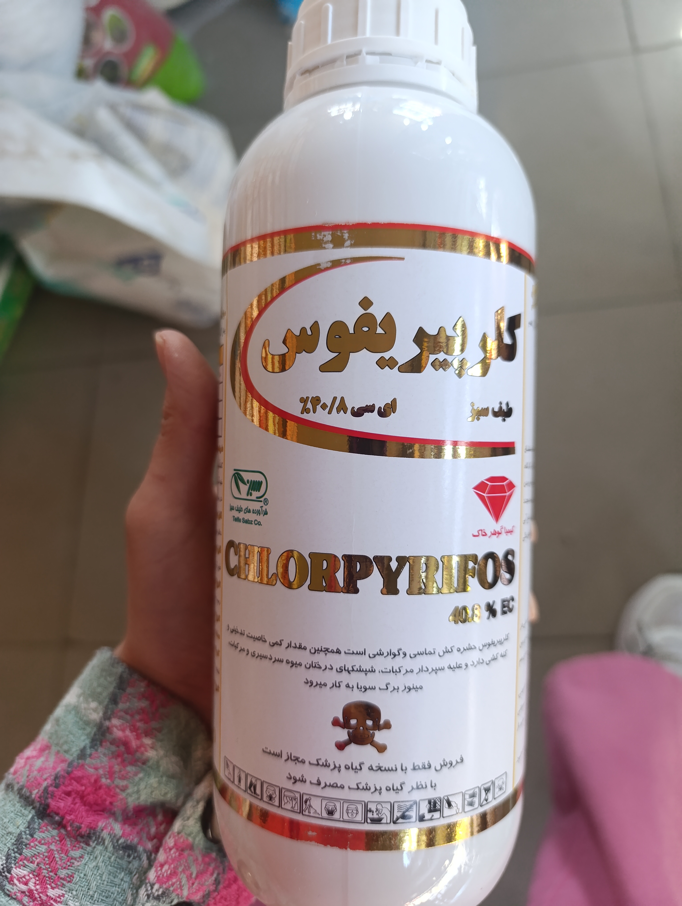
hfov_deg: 59.0
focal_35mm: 23
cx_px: 341
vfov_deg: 73.8
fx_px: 603
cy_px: 453
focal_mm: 6.14
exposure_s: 1/50
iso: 1000
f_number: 1.6
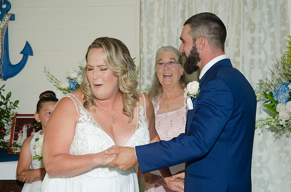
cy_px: 96
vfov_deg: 16.2
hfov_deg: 24.2
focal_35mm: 84
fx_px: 678
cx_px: 146
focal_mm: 56
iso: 400
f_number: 5.6
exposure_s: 1/125
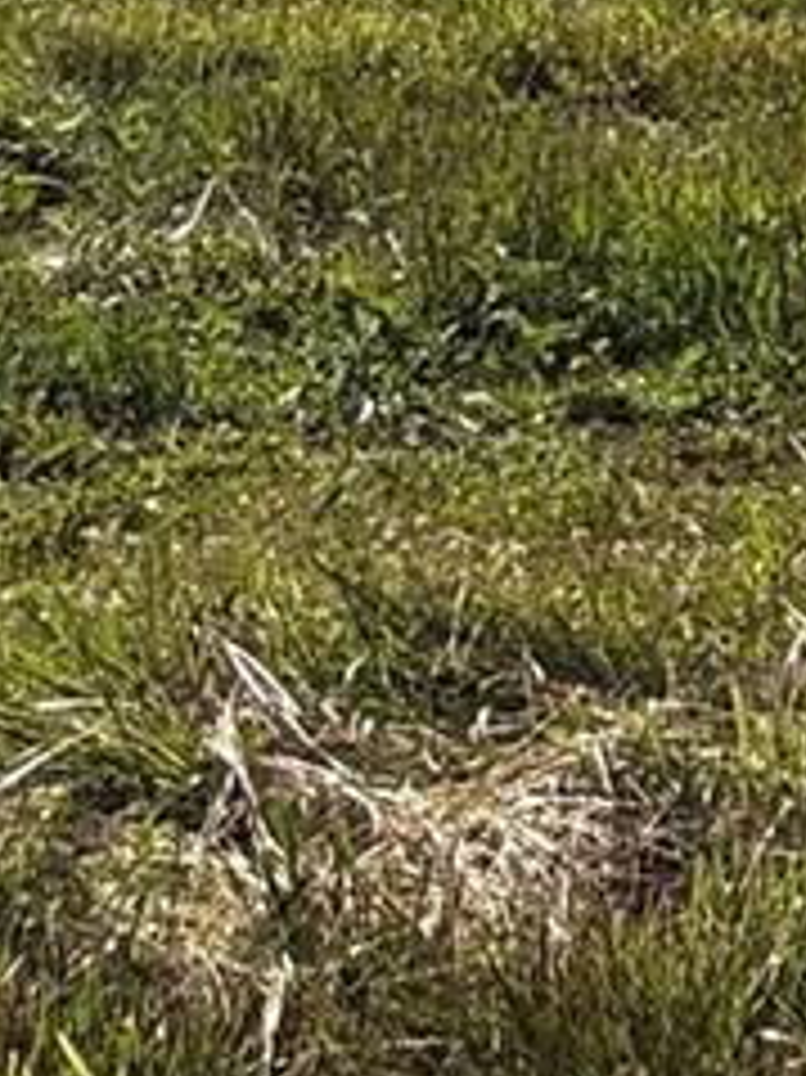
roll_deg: -1.7
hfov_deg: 4.4
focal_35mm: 334
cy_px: -1936
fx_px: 10378
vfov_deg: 5.6
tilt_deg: +5.7
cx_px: 212
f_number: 1.6
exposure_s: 1/7042
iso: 40
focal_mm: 5.96
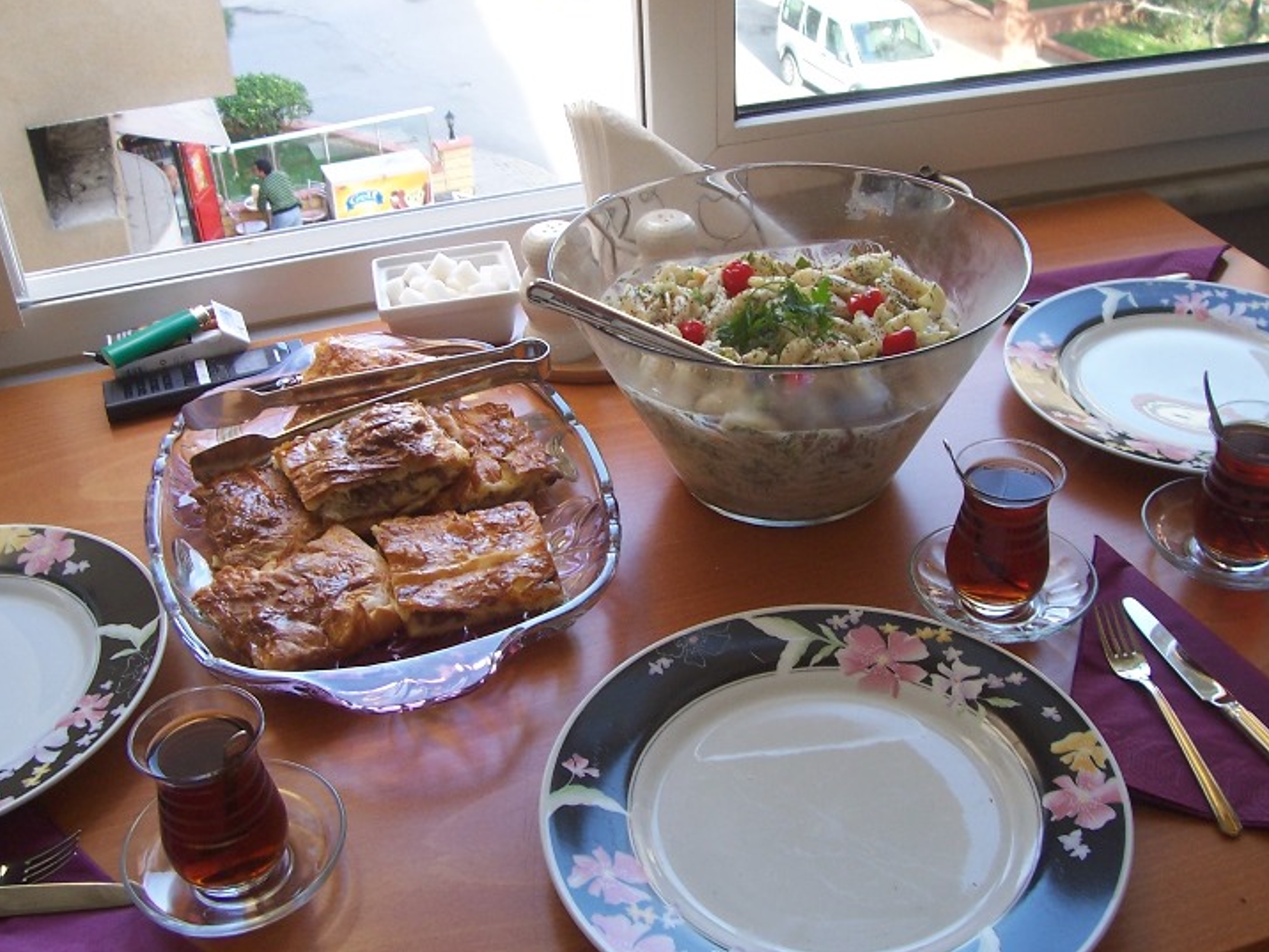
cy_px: 464
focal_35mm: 38
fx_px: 1393
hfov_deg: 49.0
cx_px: 620
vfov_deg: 37.7
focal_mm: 5.6
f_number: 2.7
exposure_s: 1/60
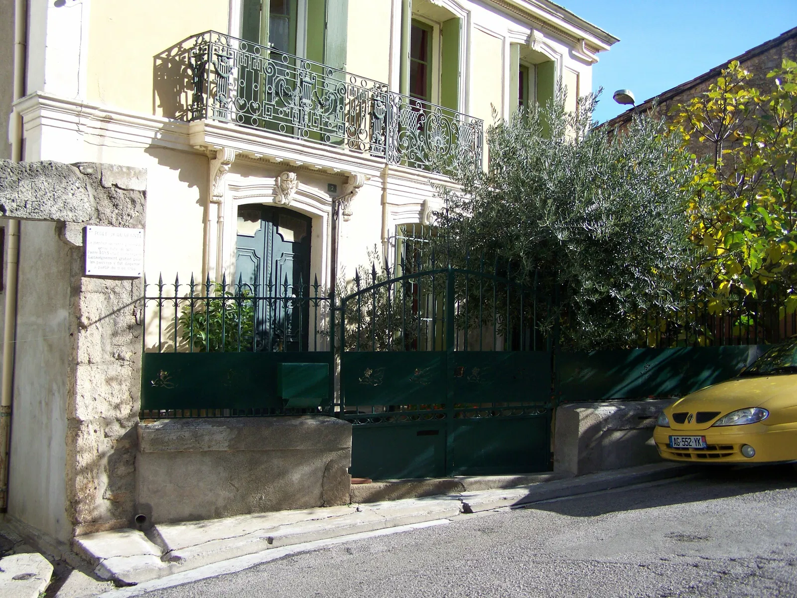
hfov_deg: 49.0
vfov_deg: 37.7
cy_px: 299
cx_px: 398
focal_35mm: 38
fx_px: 875
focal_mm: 6.3
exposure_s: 1/500
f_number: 2.8
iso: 64
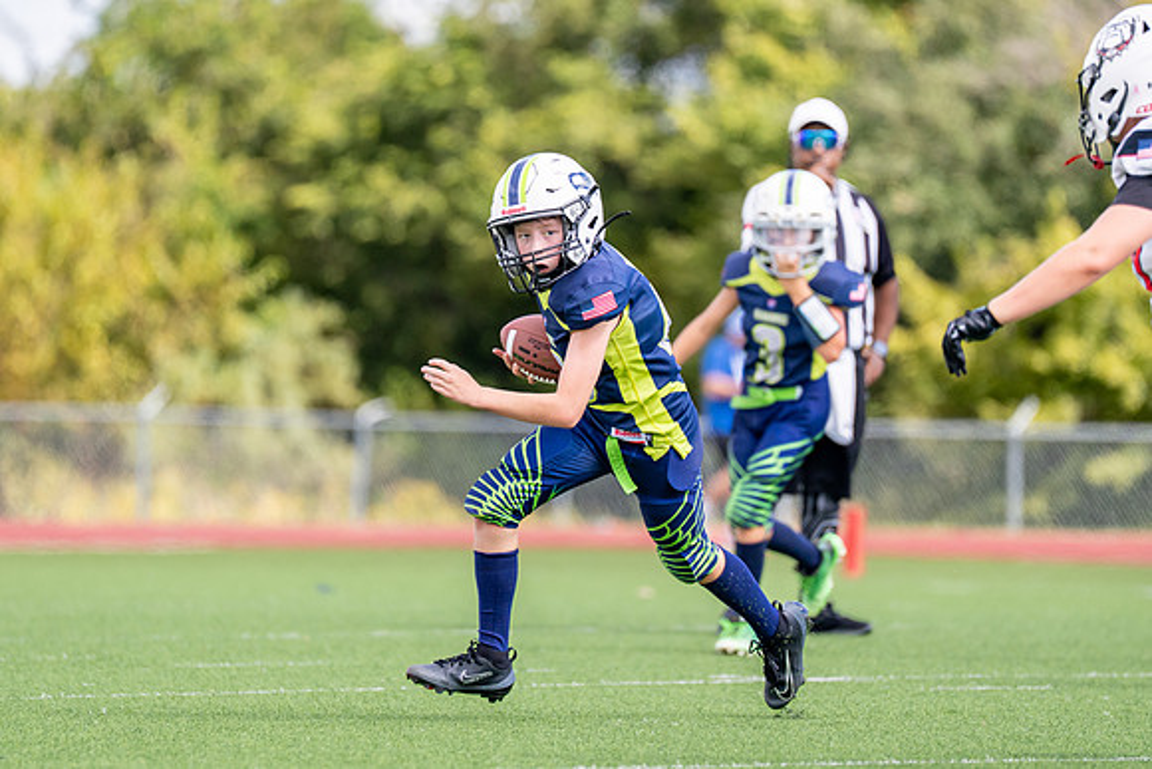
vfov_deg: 4.2
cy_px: 329
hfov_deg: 6.3
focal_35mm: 328
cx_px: 572
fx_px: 10487
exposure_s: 1/3200
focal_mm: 200
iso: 250
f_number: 2.8
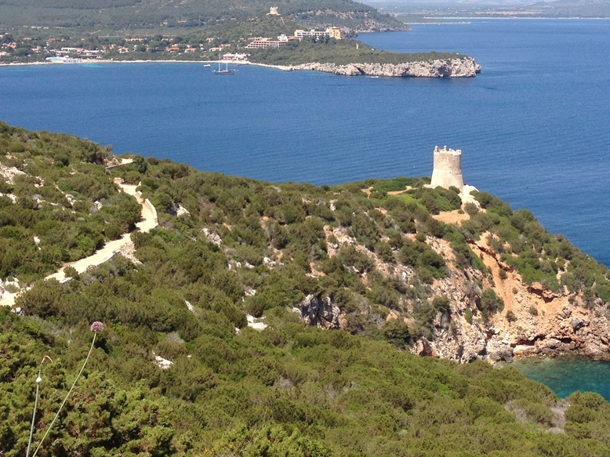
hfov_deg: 26.9
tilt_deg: -4.3
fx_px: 1268
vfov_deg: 20.0
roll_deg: +0.4
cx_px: 407
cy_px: 34
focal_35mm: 72
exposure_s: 1/1493
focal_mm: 4.28
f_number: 2.4
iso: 50
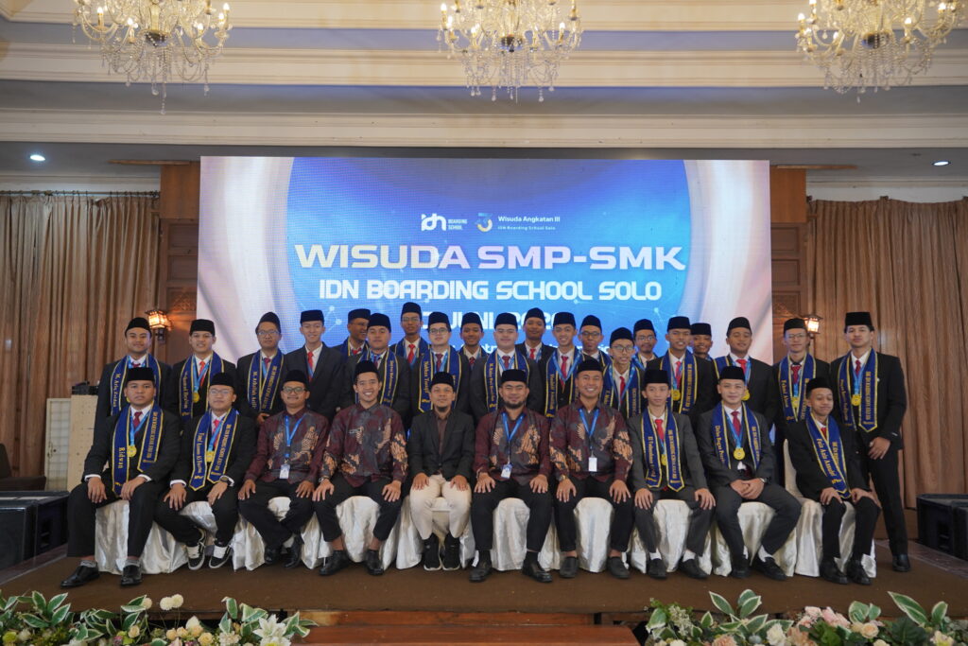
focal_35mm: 29
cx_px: 484
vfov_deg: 45.0
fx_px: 780
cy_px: 323
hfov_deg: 63.7
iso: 1000
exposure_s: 1/125
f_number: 2.8
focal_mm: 29
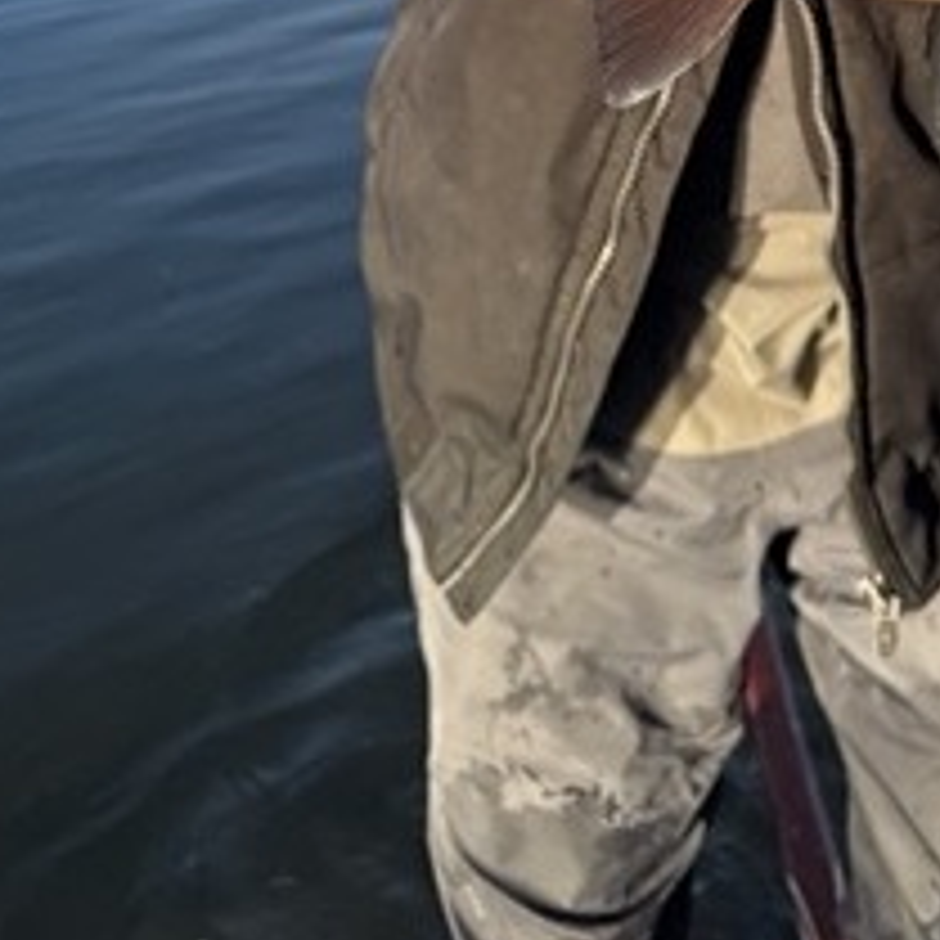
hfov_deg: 27.5
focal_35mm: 61
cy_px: -301
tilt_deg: -7.1
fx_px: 1874
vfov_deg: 24.4
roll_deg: +5.6
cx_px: 765
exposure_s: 1/966
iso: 80
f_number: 1.78
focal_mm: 6.76
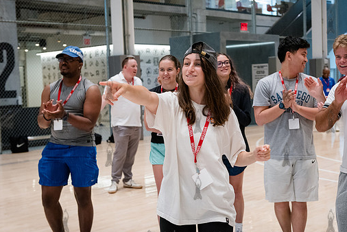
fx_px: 530
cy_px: 121
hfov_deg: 36.2
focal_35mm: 55
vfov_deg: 24.6
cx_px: 198
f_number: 4
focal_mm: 48
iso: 5000
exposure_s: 1/400
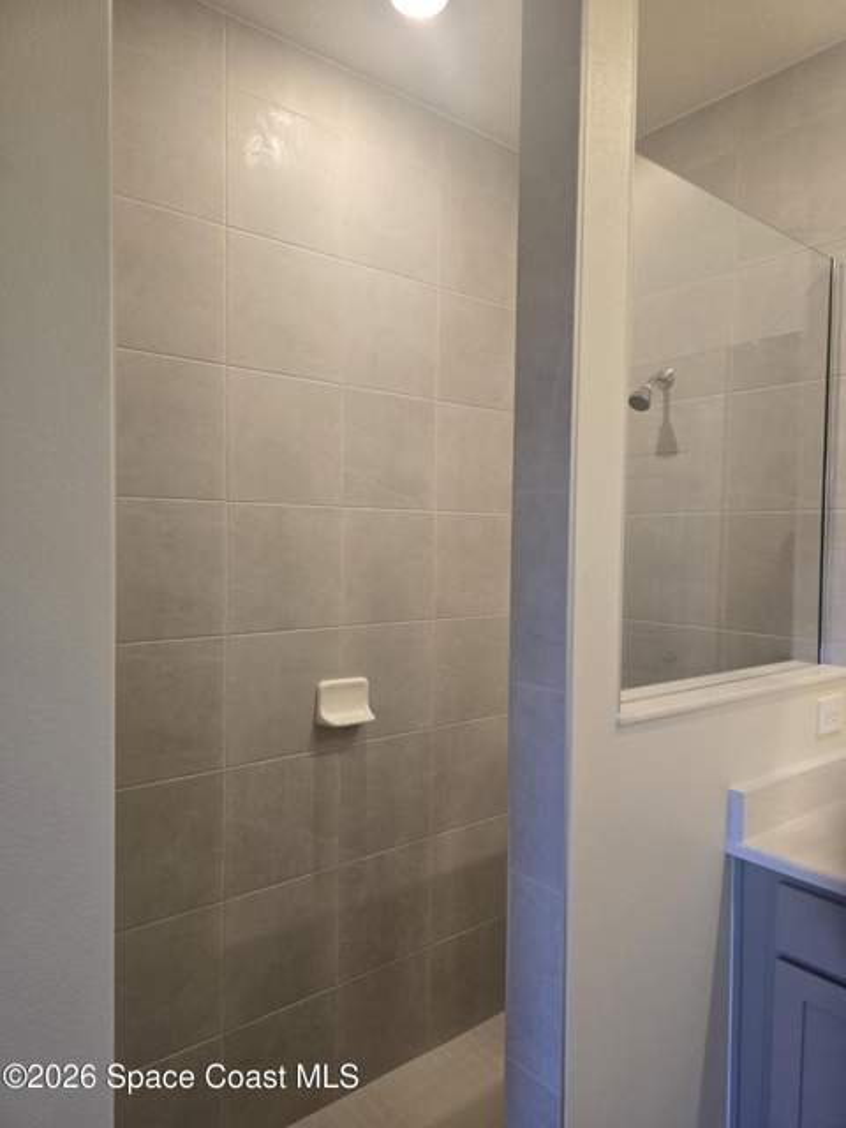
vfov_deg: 73.9
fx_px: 749
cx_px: 423
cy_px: 564
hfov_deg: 58.9
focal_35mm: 23
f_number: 1.7
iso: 200
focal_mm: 6.3
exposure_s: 1/120
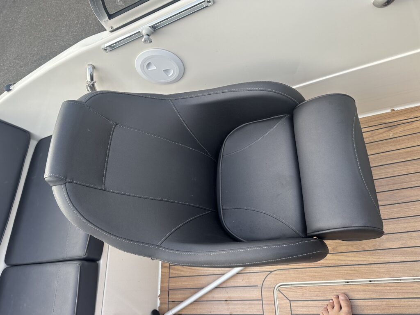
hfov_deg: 71.6
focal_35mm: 24
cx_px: 210
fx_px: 291
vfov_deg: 56.8
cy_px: 158
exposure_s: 1/508
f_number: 1.78
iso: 80
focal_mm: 6.86
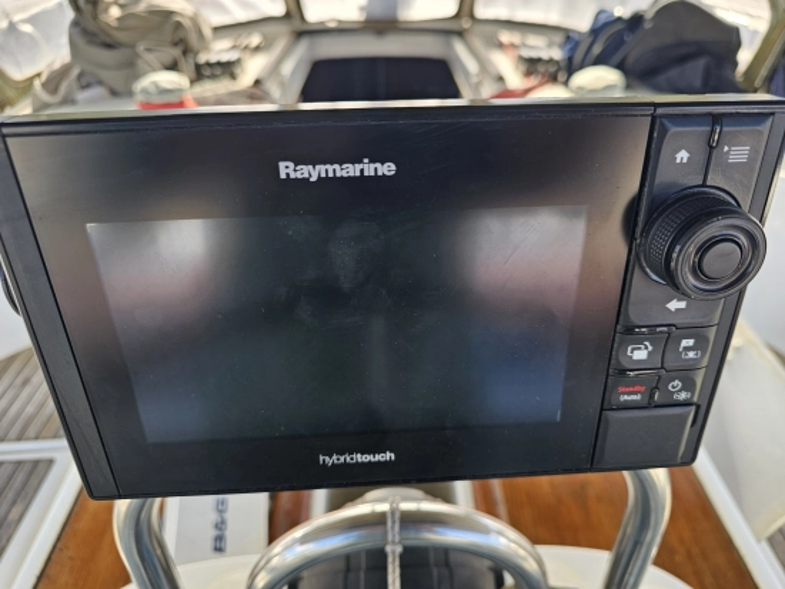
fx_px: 522
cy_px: 294
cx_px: 392
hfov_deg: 73.9
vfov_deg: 58.9
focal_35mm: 23
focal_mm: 6.3
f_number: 1.7
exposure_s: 1/180
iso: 25
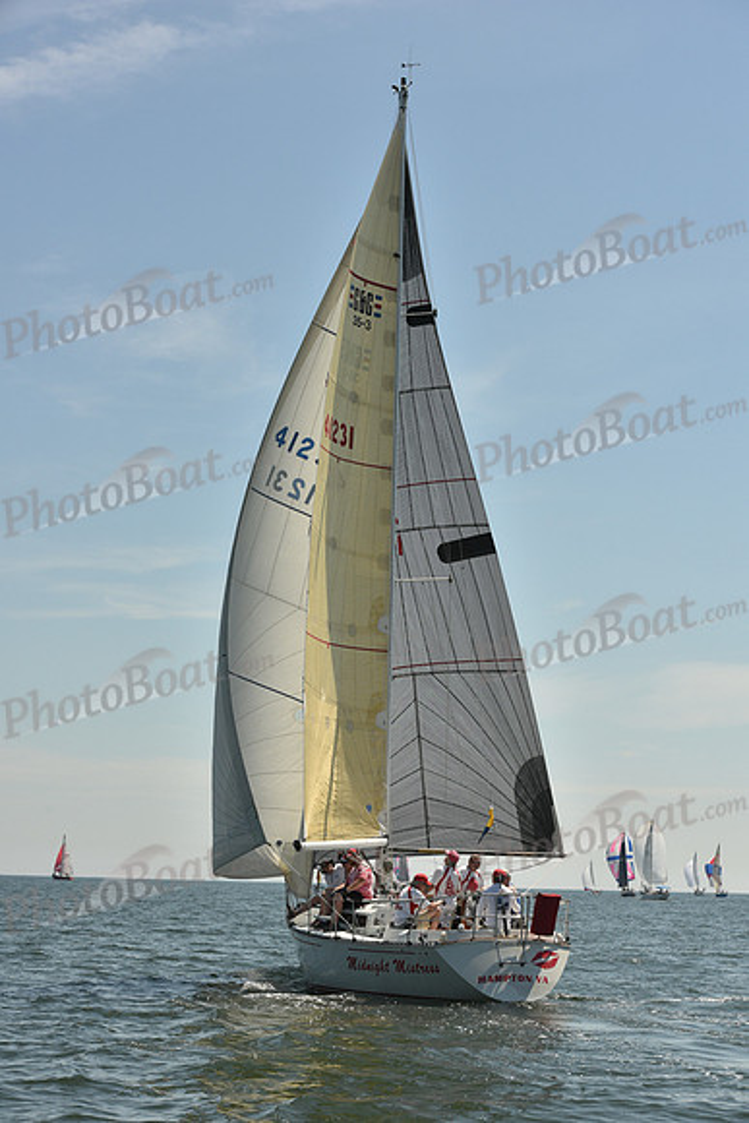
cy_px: 562
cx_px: 374
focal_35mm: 70
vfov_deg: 28.8
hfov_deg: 19.5
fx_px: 2183
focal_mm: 70
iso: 320
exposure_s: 1/1250
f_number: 10
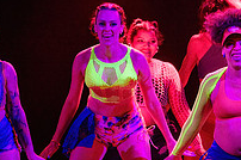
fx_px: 2734
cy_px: 47
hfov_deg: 5.0
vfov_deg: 3.3
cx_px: 281
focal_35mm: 409
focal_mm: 116
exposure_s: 1/200
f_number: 2.8
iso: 1600
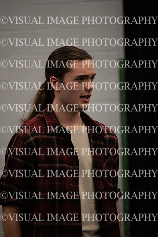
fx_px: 1755
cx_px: 79
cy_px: 118
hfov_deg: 5.2
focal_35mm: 266
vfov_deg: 7.8
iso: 5000
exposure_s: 1/160
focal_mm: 266
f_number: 6.3
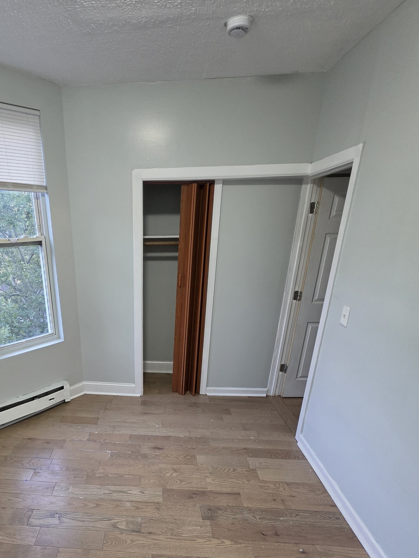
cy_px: 371
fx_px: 307
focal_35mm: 19
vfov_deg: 81.9
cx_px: 125
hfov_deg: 66.0
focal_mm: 2.2
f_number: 1.9
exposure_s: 1/60
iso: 320
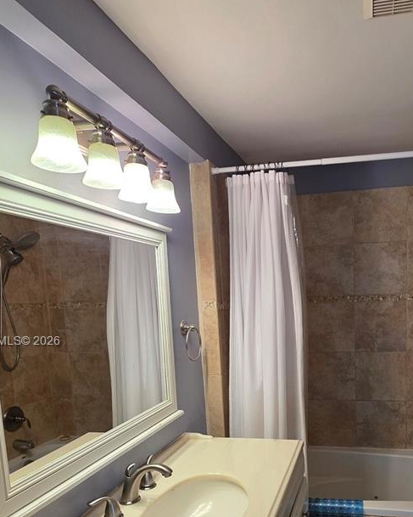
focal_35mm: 25
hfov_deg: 55.2
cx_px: 285
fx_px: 382
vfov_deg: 66.4
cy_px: 342
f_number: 1.9
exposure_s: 1/120
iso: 100
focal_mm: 2.2
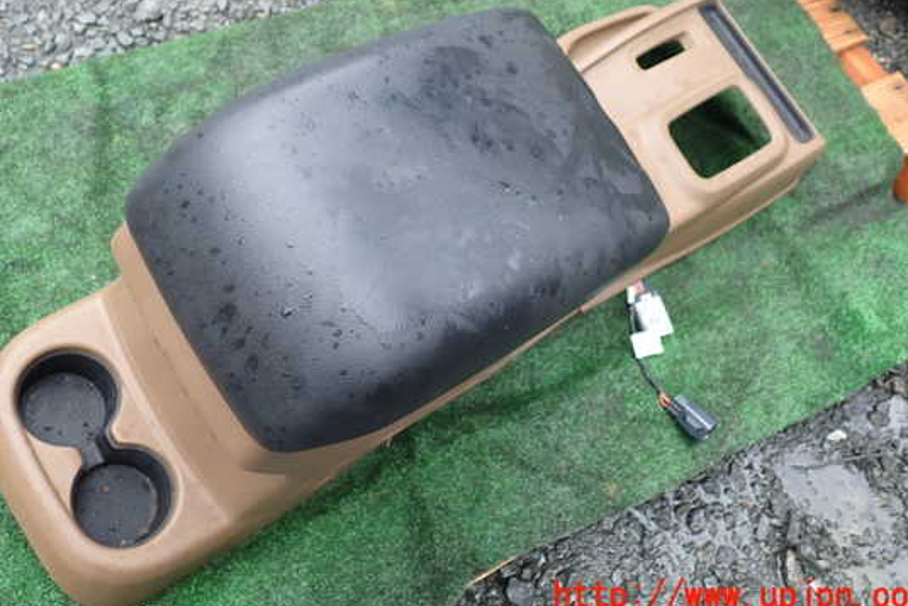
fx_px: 883
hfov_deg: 54.4
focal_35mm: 35
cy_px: 236
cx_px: 428
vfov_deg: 37.7
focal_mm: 5.4
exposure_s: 1/100
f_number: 2.3
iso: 100
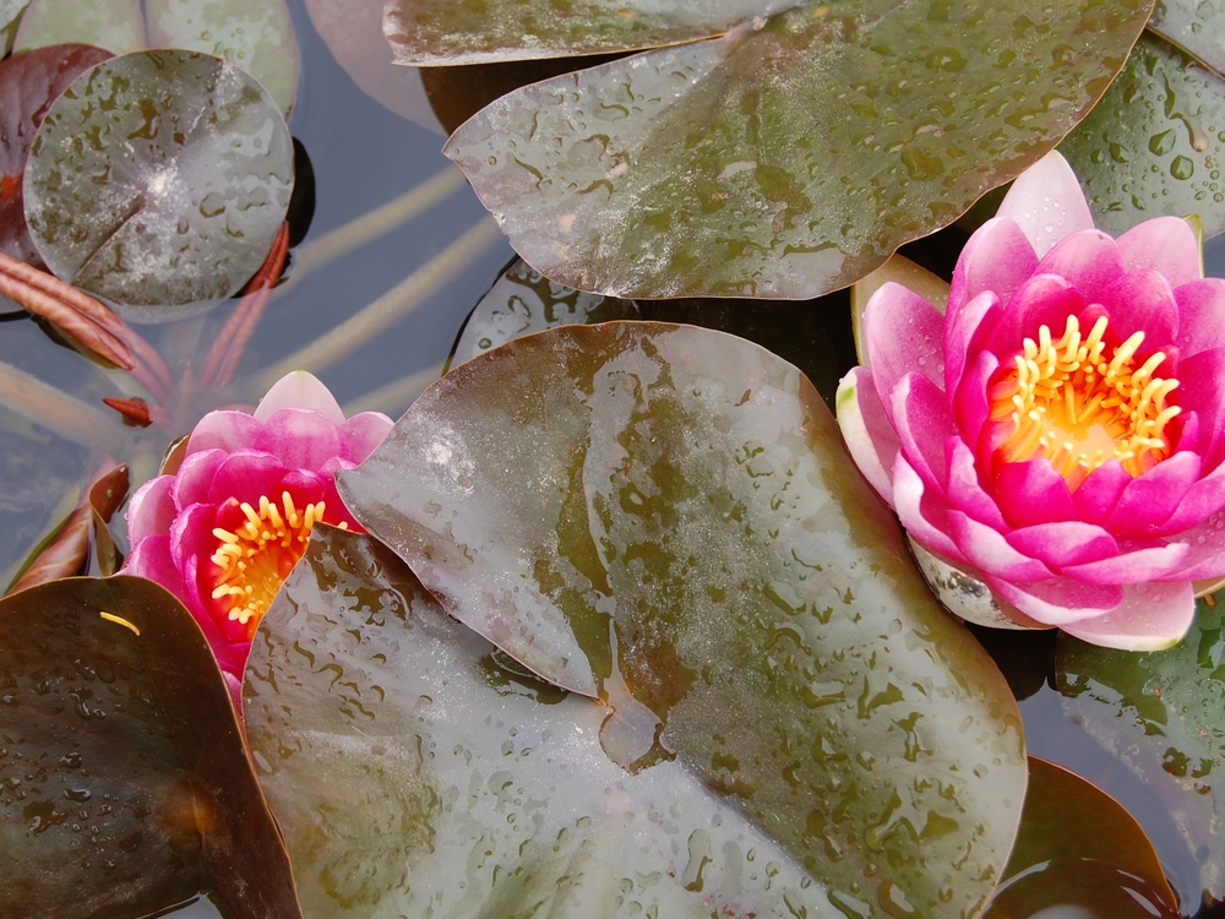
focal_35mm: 83
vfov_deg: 17.8
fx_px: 2937
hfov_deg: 23.6
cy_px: 439
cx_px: 669
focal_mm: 48
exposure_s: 1/80
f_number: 8
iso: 200
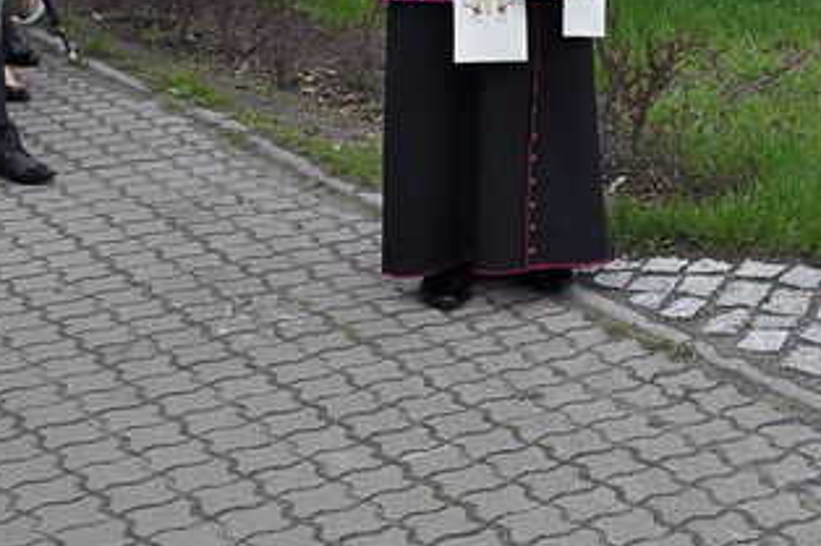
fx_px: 1664
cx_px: 949
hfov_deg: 25.3
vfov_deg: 17.6
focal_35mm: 73
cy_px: -132
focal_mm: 18
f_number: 9
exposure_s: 1/320
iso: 320
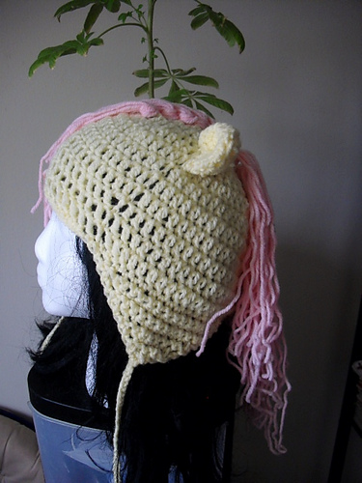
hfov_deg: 39.7
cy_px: 242
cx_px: 181
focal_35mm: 36
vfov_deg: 51.4
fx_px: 502
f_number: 3.1
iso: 200
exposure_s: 1/40
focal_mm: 6.3
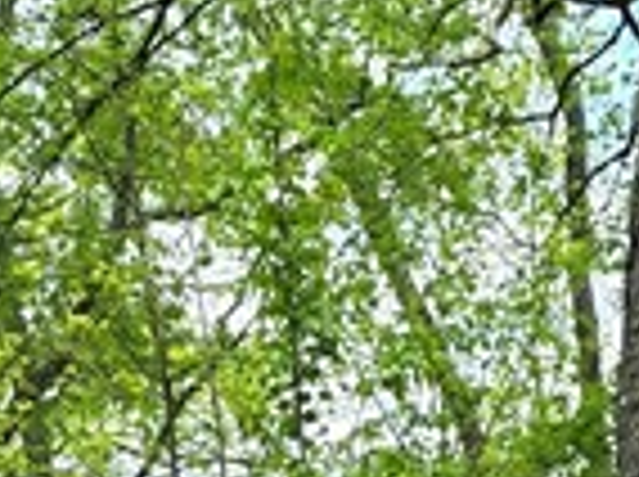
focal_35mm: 166
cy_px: 1498
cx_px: 306
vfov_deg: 7.6
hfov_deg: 11.9
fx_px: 3059
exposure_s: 1/180
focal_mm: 6.3
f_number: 1.7
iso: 16
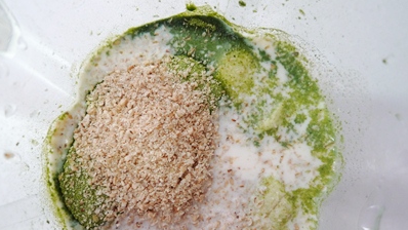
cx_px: 198
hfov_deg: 69.8
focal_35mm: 27
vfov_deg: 42.7
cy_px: 136
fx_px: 292
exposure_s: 1/30
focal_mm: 5.1
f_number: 2
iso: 400
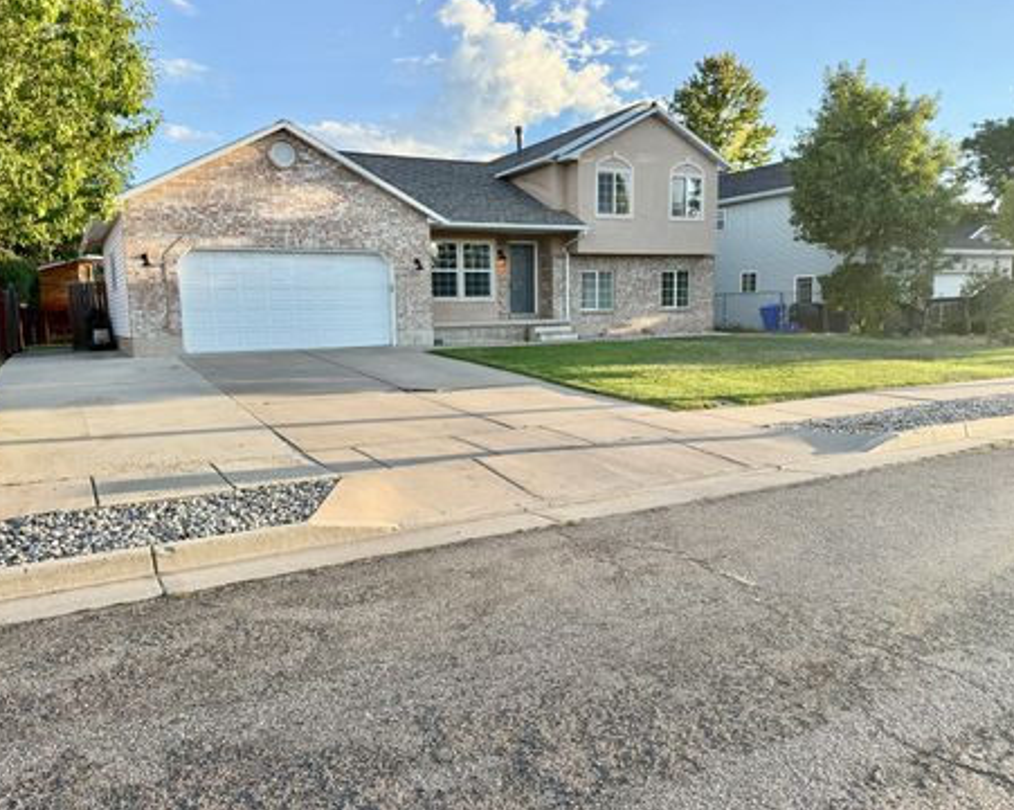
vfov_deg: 54.9
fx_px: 780
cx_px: 474
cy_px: 408
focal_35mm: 26
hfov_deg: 66.0
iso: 100
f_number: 1.78
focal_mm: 6.76
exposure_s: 1/1018
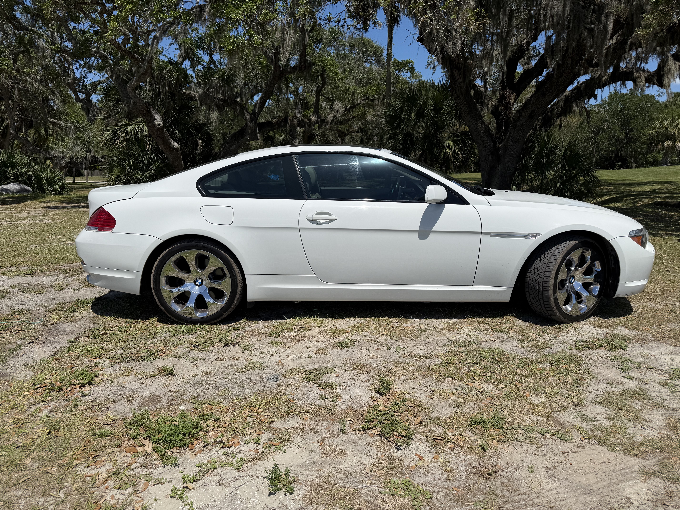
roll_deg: +0.1
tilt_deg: -10.9
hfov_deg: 71.6
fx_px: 471
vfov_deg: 56.8
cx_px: 340
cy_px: 255
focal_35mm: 24
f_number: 1.78
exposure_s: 1/9091
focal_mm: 6.76
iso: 80
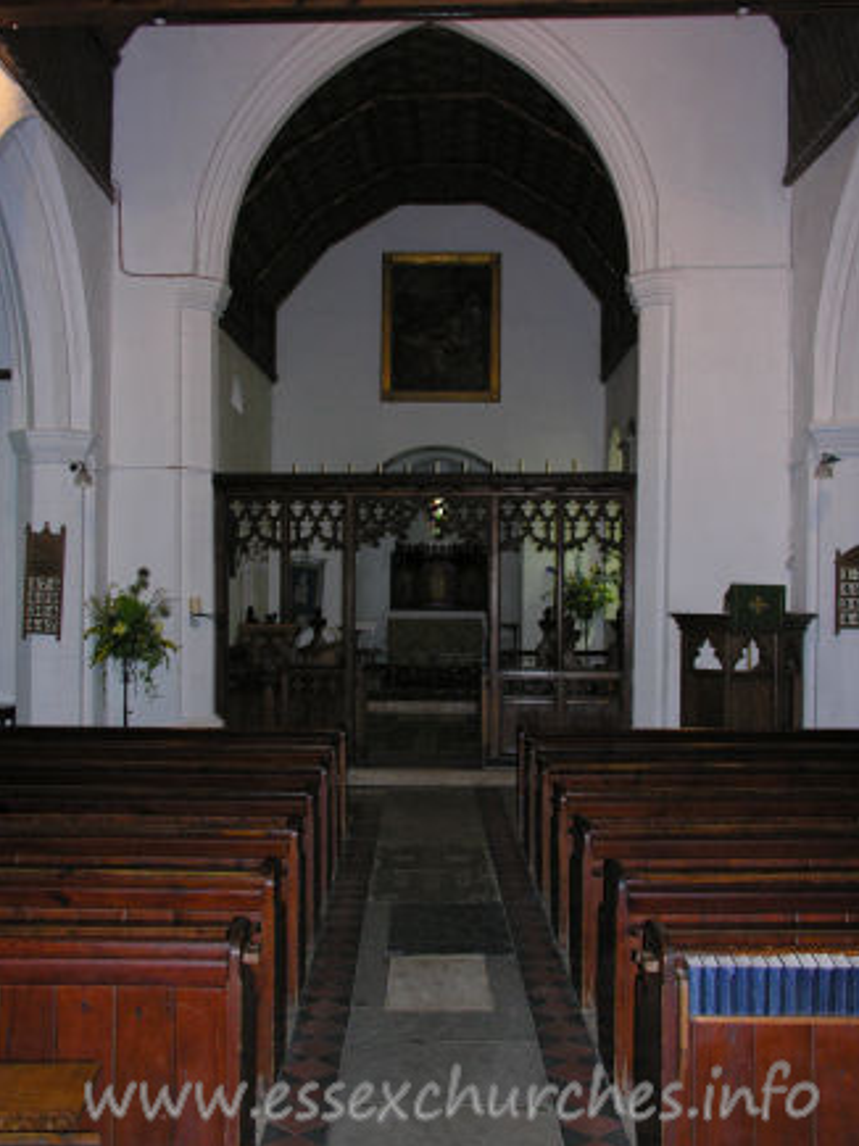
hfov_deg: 38.6
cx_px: 410
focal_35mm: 37
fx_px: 1225
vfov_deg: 50.1
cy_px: 559
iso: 193
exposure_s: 1/60.1
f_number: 2.8
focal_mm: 8.9
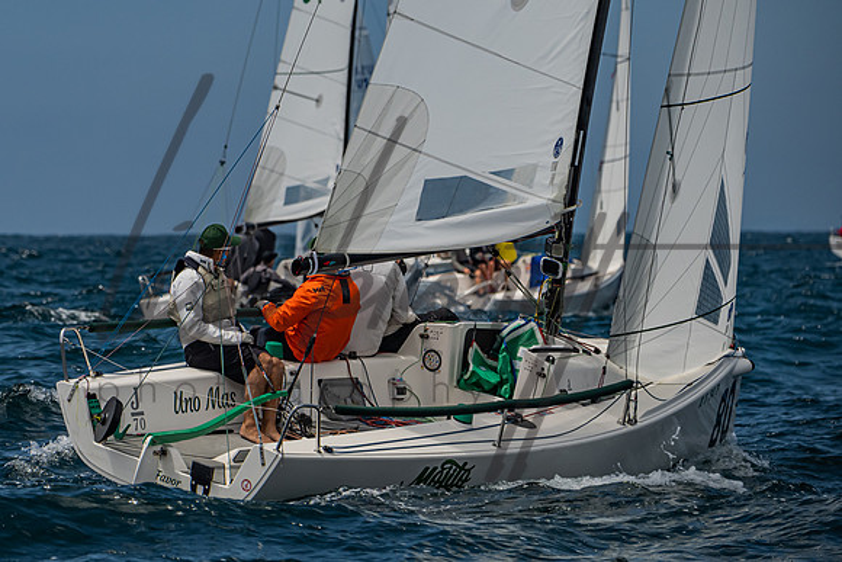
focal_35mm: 343
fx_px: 8029
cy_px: 211
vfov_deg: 4.0
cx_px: 240
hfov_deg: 6.0
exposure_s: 1/4000
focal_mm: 240
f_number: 6.3
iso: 400
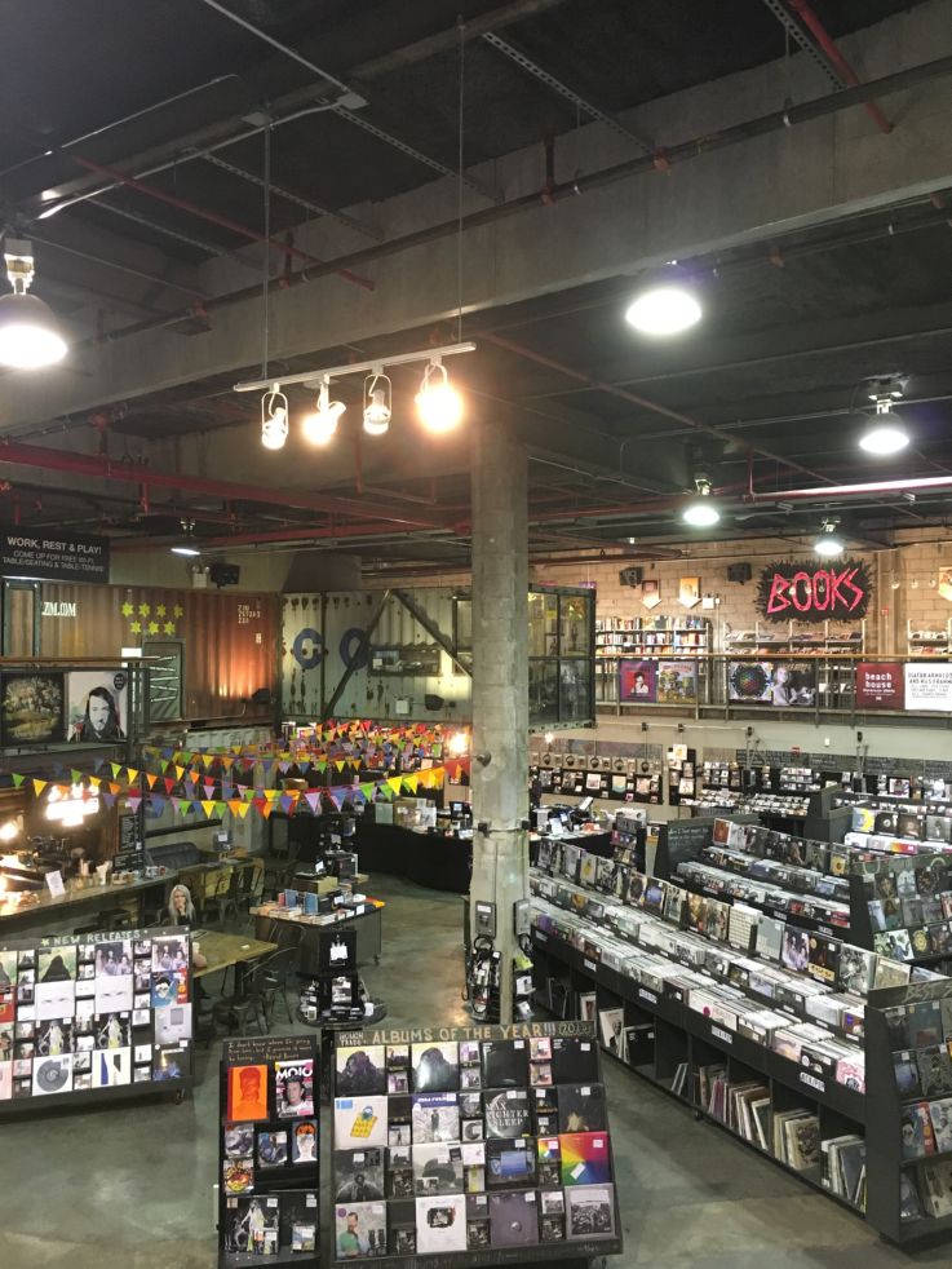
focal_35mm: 29
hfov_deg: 48.2
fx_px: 1063
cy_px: 634
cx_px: 476
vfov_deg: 61.6
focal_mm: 4.15
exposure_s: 1/17
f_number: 2.2
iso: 200
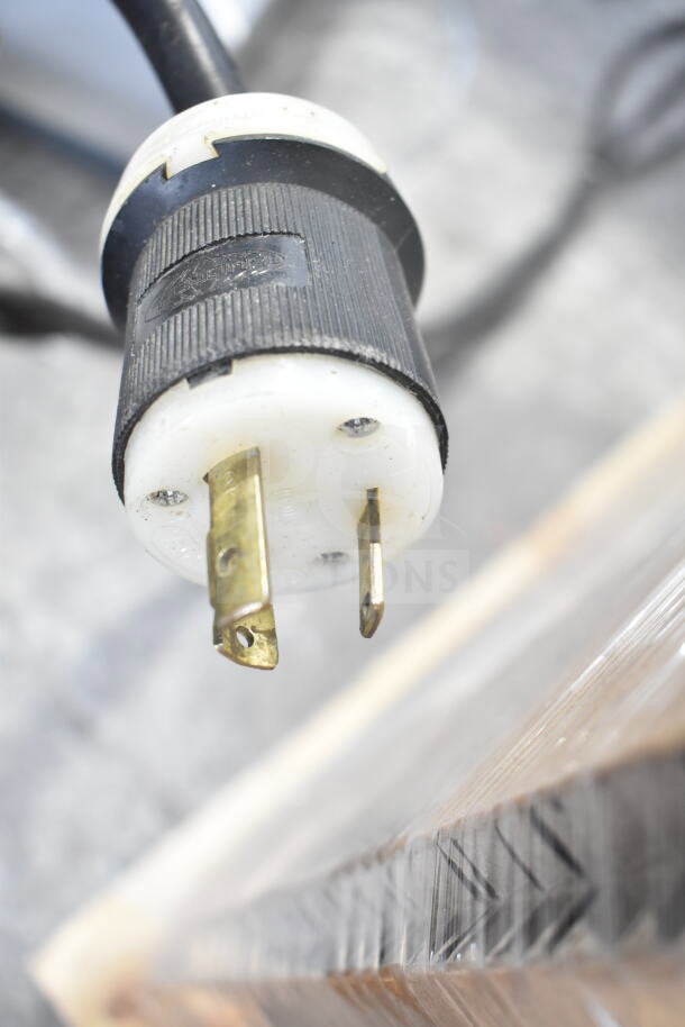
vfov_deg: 51.3
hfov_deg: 35.5
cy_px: 514
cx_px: 342
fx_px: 1069
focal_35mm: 38
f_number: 4.5
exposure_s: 1/80
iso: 1600
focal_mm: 25
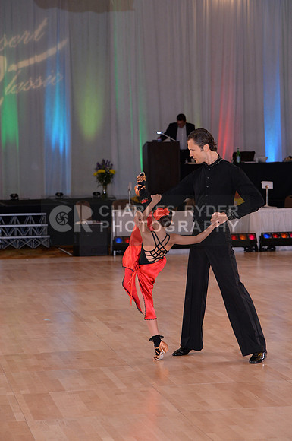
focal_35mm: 112
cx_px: 146
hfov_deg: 12.2
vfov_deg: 18.3
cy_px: 220
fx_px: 1367
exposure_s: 1/250
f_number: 5.6
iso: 2000
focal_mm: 112
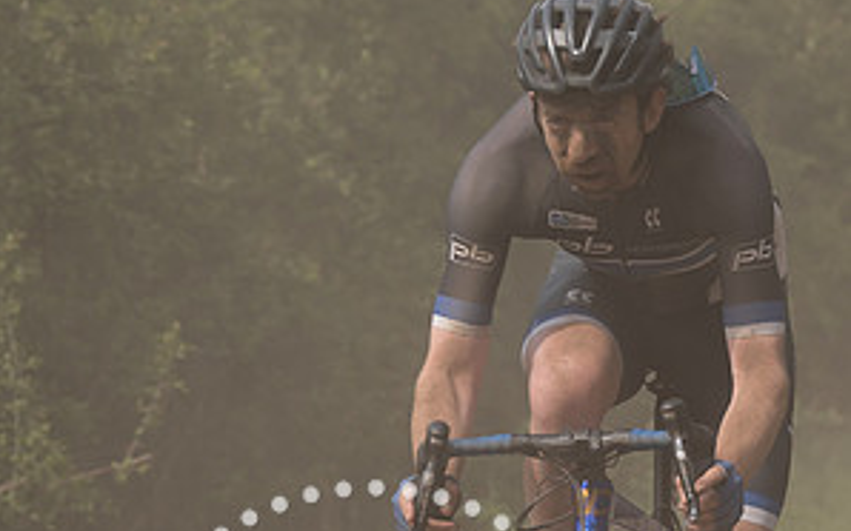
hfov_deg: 5.3
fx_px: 9227
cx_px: 710
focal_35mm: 398
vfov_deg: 3.3
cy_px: 241
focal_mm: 122
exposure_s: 1/1000
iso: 200
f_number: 5
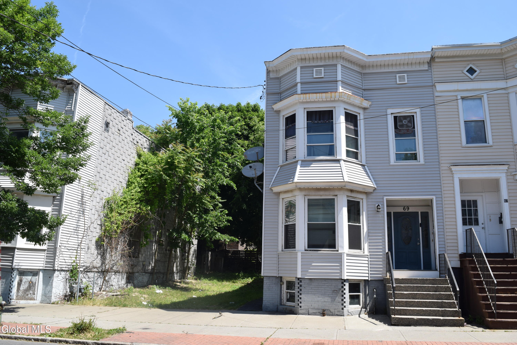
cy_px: 172
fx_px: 431
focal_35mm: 30
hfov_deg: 61.9
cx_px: 258
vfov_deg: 43.6
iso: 200
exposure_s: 1/320
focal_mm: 20
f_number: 9
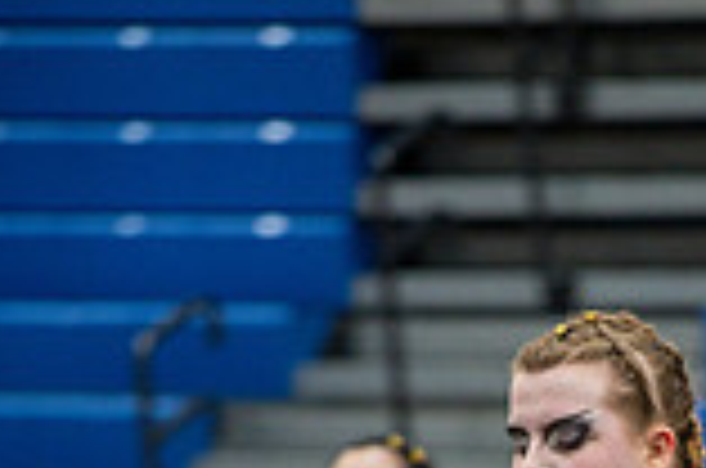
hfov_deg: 3.6
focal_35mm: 575
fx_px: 11253
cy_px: 868
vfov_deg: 2.4
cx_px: 495
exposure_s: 1/500
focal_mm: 200
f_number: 4
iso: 4000
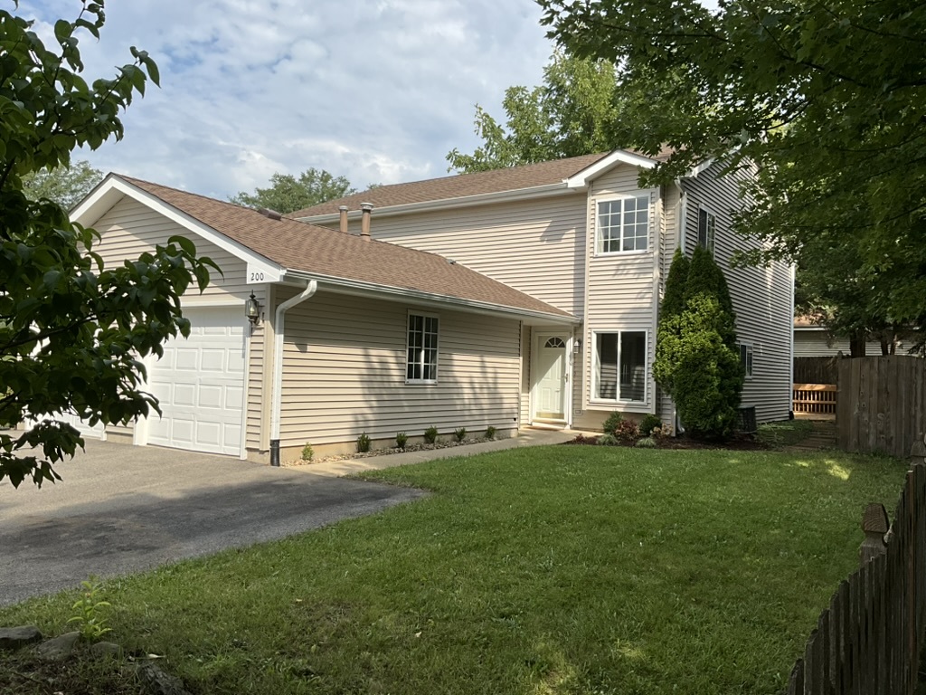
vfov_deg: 48.2
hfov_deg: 61.7
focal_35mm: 29
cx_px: 463
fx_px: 776
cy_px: 348
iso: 25
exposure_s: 1/1675
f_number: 1.8
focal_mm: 3
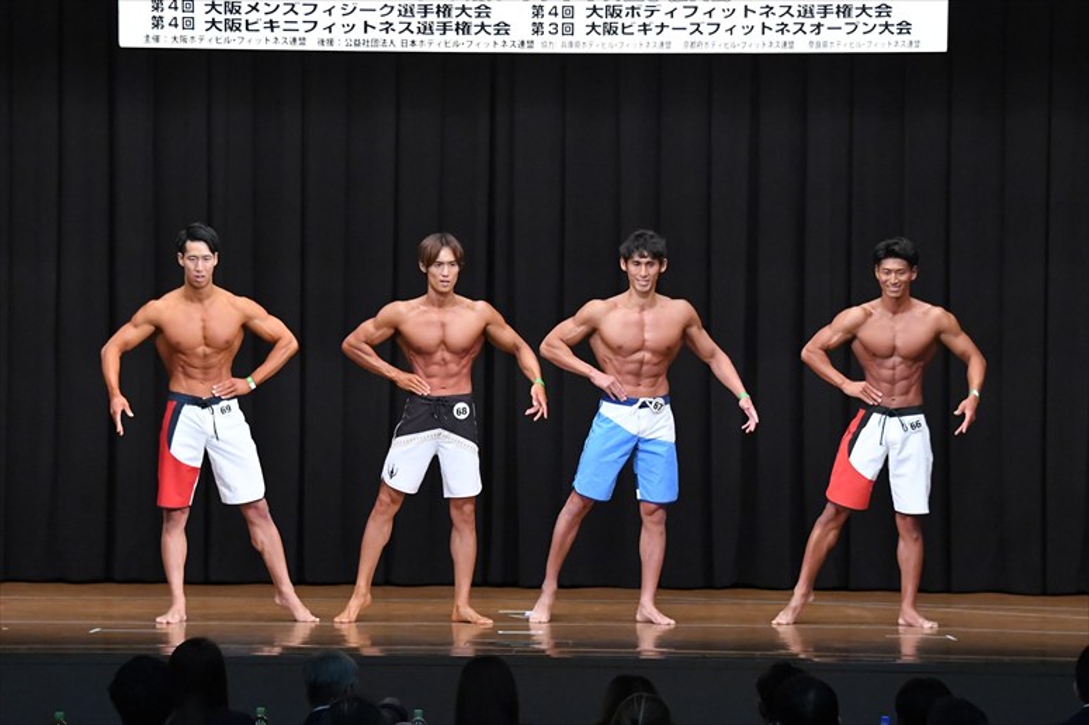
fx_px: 4082
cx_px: 544
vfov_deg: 10.2
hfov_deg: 15.2
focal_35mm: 135
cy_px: 362
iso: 8000
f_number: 5.6
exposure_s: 1/400
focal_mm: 90
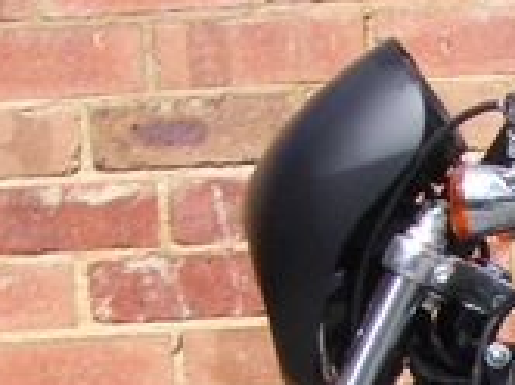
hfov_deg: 11.0
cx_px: 906
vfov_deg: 8.4
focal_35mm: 169
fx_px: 2511
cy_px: 708
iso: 50
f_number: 4.3
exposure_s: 1/500
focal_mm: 5.8
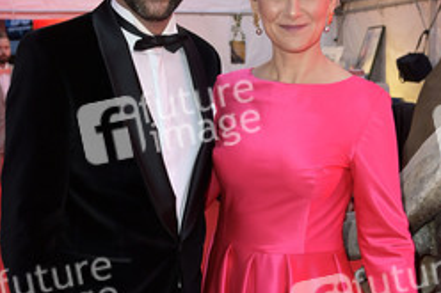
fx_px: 710
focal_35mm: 58
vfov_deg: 23.2
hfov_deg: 34.5
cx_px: 220
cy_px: 211
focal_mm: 36
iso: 1600
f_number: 5.6
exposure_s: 1/30
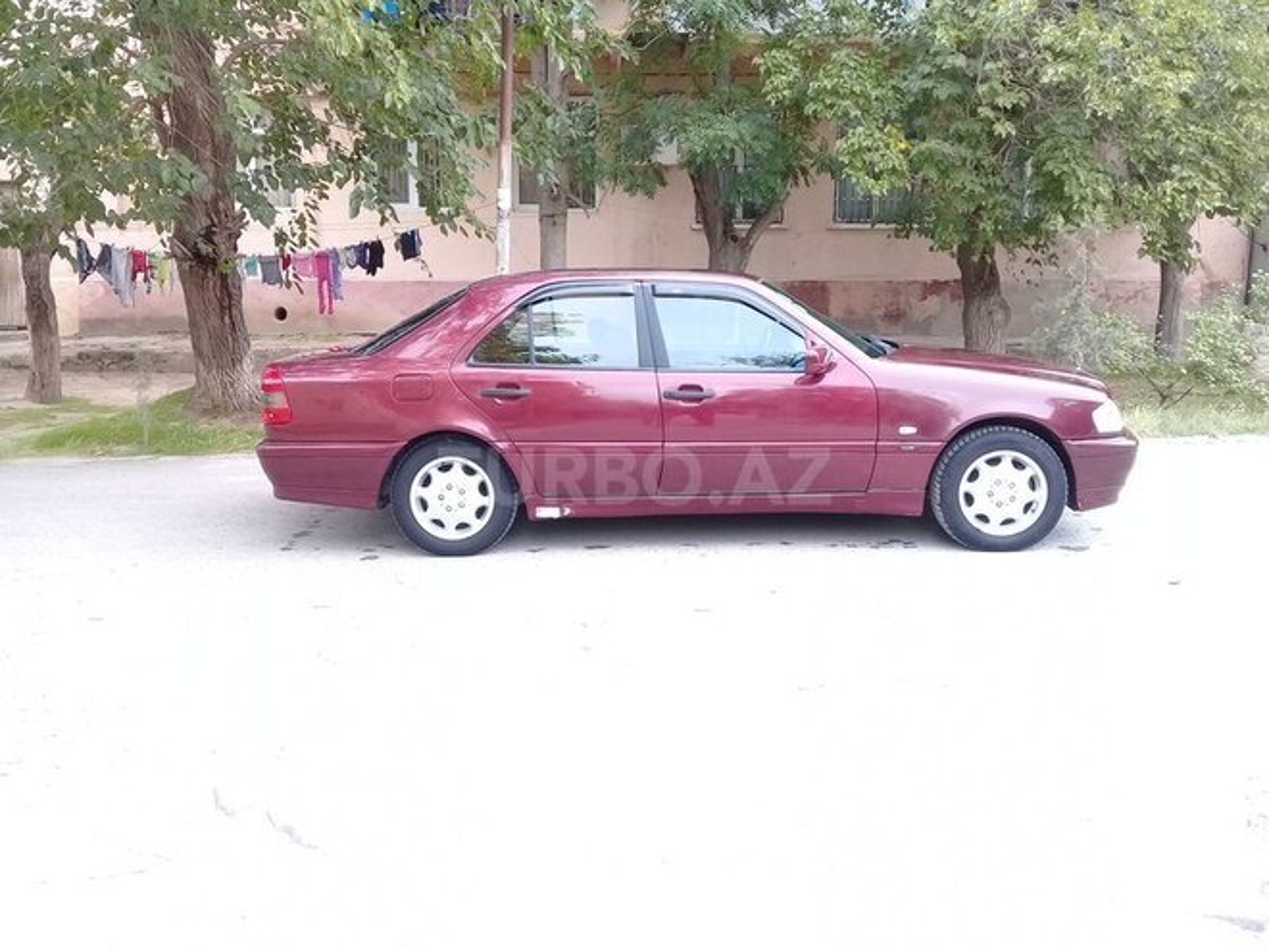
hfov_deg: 58.4
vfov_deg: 45.4
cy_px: 476
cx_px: 634
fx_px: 1136
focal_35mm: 31
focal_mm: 3.3
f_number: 2.2
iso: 64
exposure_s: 1/50
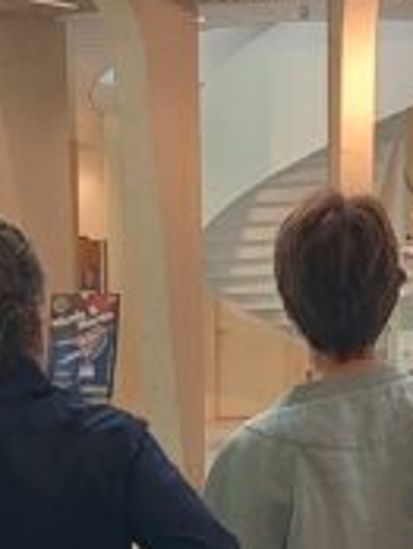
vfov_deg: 13.2
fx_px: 2333
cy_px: 587
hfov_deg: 10.1
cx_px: 54
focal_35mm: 147
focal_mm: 5.23
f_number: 1.8
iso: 80
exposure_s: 1/50
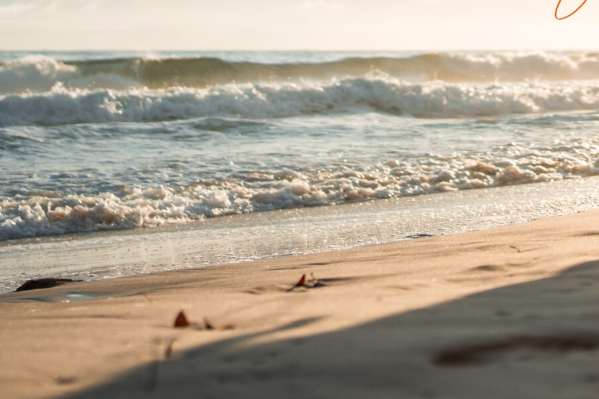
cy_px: -79
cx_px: 710
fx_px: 1647
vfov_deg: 13.4
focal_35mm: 99
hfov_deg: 19.5
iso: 100
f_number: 2
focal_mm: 35
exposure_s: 1/8000
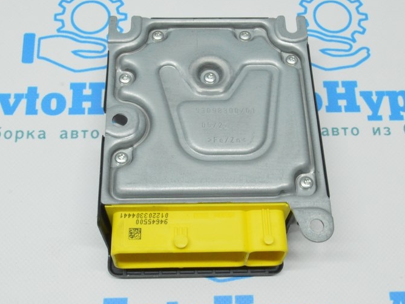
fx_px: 594
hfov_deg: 37.7
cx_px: 203
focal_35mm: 51
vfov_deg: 28.7
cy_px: 159
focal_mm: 23
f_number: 20
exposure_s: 1/60
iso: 3200
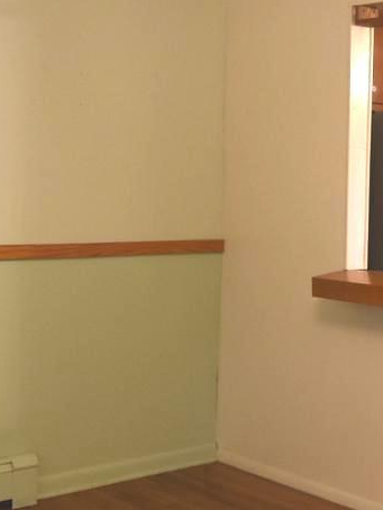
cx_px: 366
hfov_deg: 21.9
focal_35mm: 65
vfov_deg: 29.8
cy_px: 225
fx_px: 958
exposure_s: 1/60
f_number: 3.5
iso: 800
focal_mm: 10
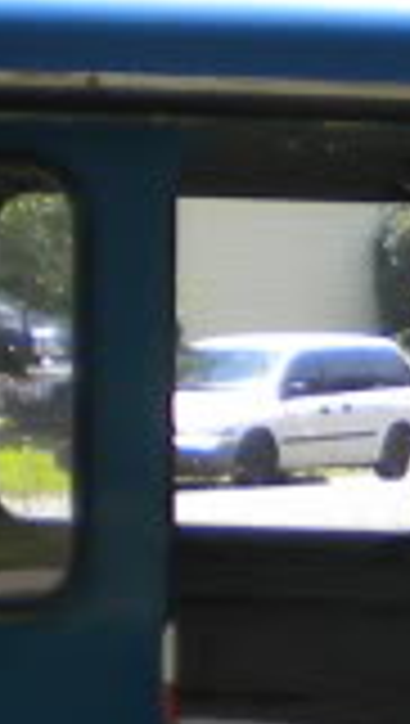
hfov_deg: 4.8
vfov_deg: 8.8
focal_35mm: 242
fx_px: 4660
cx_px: 1189
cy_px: 814
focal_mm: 6.3
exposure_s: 1/412
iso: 88
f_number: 3.1
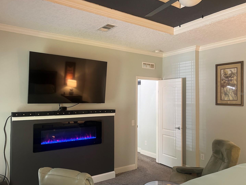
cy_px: 93
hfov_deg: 61.6
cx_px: 118
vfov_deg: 48.2
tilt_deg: +0.6
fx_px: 206
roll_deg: -0.4
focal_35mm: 29
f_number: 1.6
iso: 250
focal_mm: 5.1
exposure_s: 1/60
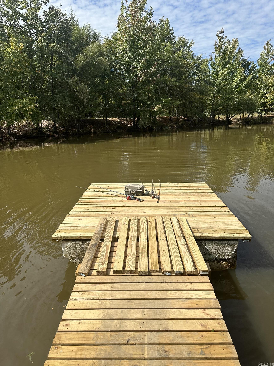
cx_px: 137
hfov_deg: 56.8
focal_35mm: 24
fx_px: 253
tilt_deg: -15.1
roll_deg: +0.0
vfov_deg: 71.6
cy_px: 183
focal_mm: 6.86
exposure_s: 1/5263
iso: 80
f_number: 1.78
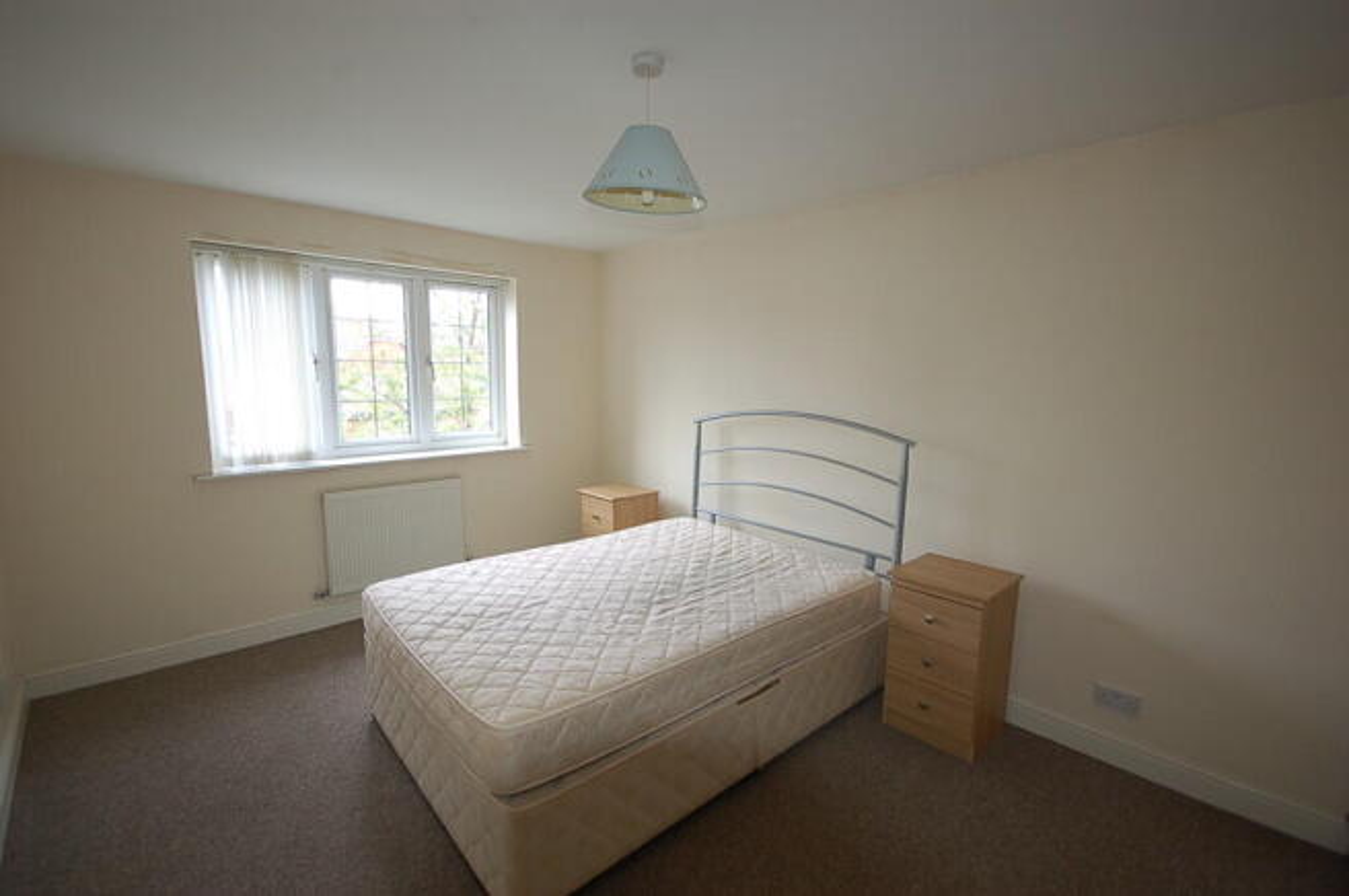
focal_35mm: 15
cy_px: 448
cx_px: 674
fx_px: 562
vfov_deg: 77.2
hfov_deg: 100.4
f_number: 4.5
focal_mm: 10
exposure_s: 1/25
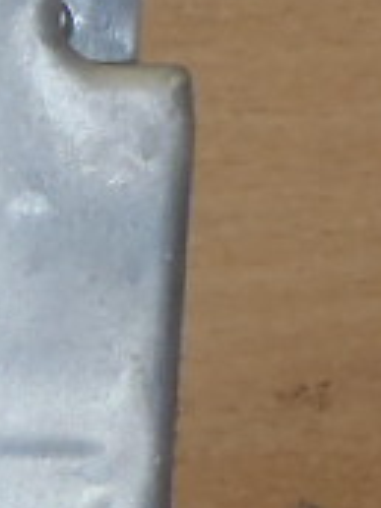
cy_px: 1022
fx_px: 3052
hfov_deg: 6.3
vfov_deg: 9.0
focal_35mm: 208
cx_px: -933
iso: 100
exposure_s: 1/30
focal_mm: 5
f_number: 3.9
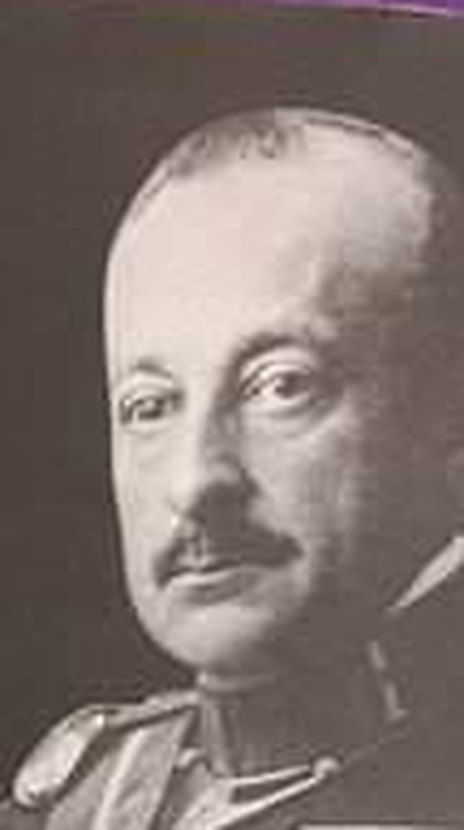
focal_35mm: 75
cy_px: 877
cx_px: -211
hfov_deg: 15.0
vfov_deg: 26.4
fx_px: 1647
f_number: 1.8
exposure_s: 1/100
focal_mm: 3.96
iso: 564
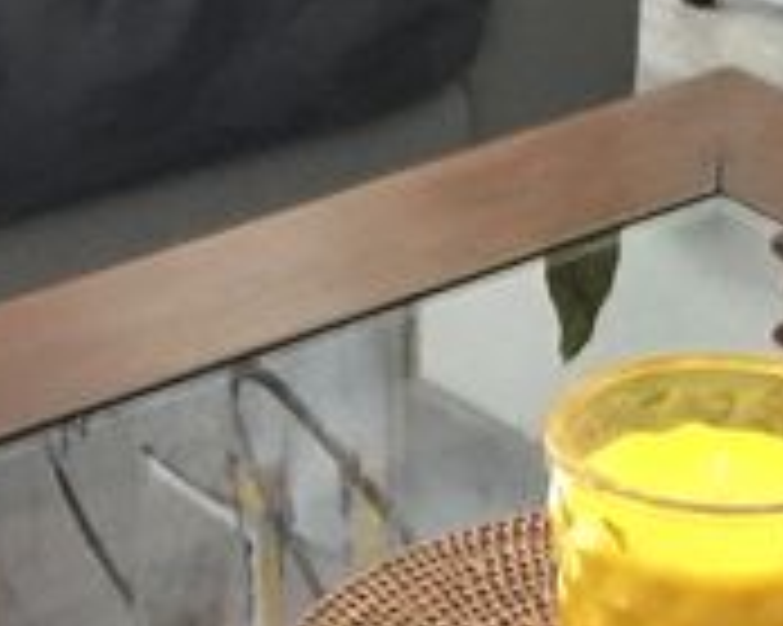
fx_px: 3775
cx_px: 603
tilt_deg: -36.1
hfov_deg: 11.8
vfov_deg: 9.1
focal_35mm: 163
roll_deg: -2.1
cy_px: 1094
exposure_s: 1/8
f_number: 2.2
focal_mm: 4.15
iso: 160
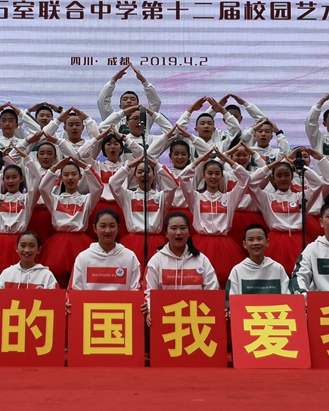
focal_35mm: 90
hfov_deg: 17.1
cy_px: 128
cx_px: 132
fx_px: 1096
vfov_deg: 21.2
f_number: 1.8
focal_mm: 3.95
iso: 50
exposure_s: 1/941
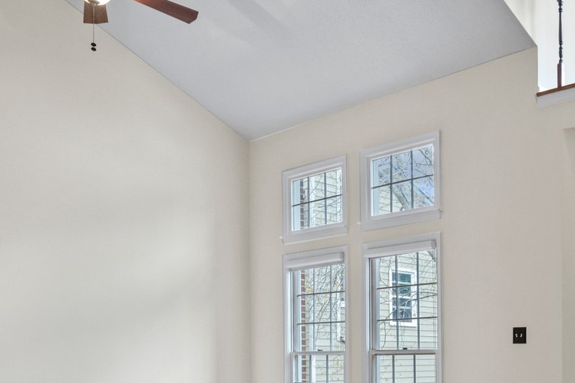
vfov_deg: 30.6
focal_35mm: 41
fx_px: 655
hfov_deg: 40.8
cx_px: 588
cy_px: 370
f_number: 7.1
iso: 400
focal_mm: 15
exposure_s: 1/13
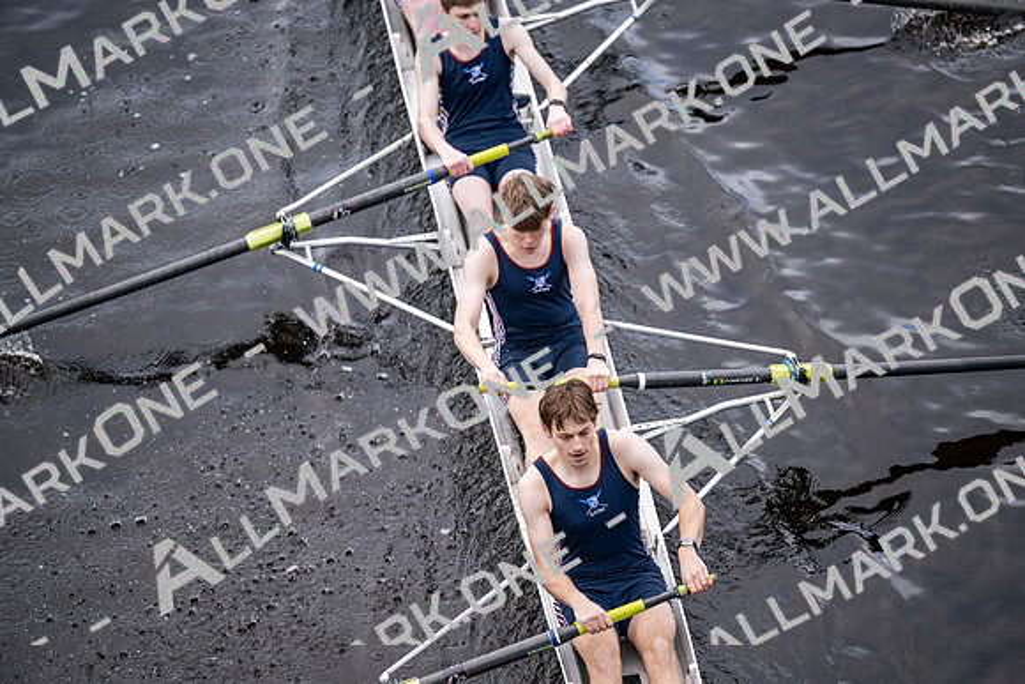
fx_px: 5696
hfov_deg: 10.3
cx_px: 512
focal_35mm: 200
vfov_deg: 6.9
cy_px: 342
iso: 1250
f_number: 2.8
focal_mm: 200
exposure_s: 1/2000
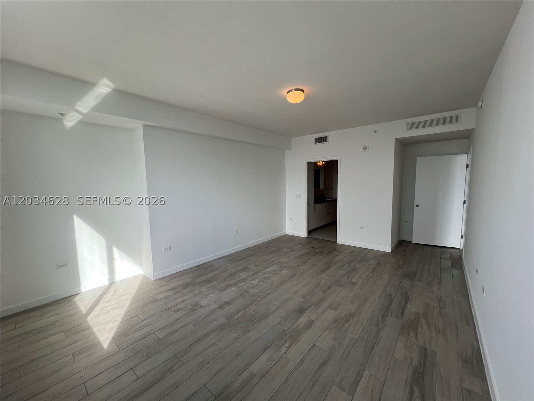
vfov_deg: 89.9
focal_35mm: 13
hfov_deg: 106.2
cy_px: 200
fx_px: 201
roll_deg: +1.3
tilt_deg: -5.3
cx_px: 267
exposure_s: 1/120
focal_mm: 1.57
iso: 40
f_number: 1.8
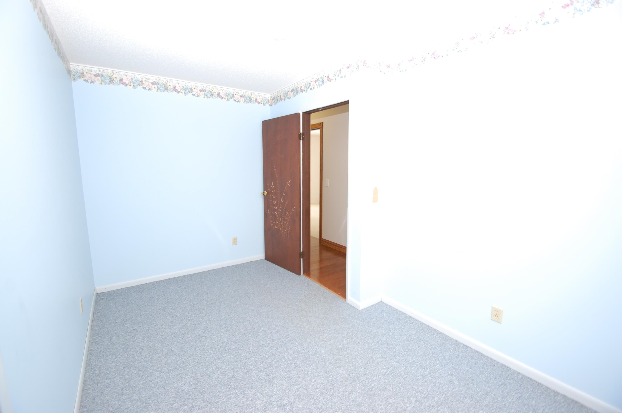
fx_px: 259
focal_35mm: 15
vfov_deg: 77.2
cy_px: 206
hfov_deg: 100.4
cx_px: 311
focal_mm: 10
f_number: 4
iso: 400
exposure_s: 1/60
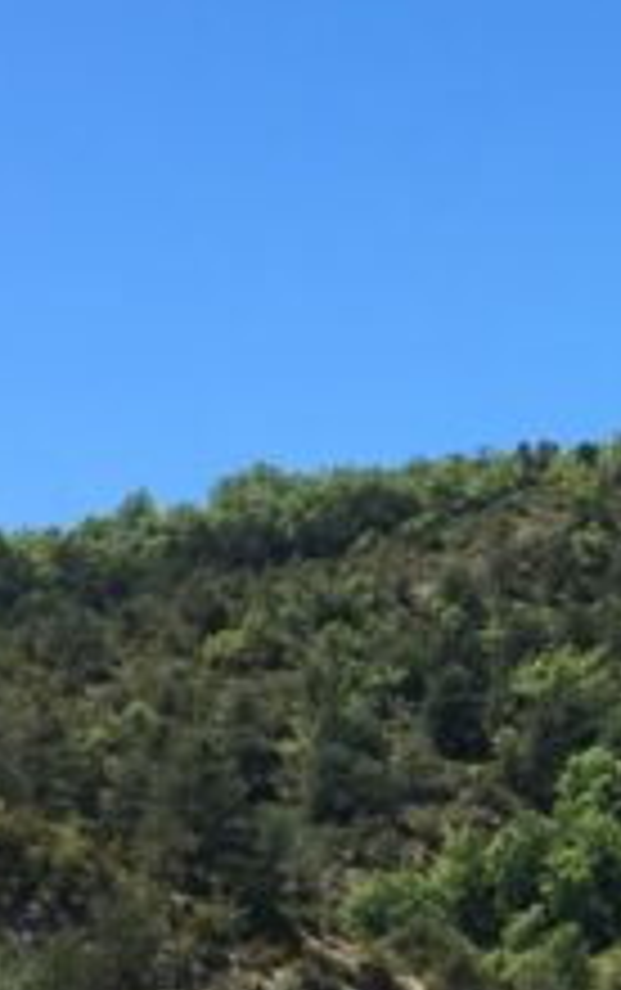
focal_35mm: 143
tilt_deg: +10.9
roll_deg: +1.1
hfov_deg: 8.9
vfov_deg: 14.6
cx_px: 1058
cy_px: 522
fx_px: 3862
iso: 25
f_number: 2.2
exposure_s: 1/1304
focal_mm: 4.15
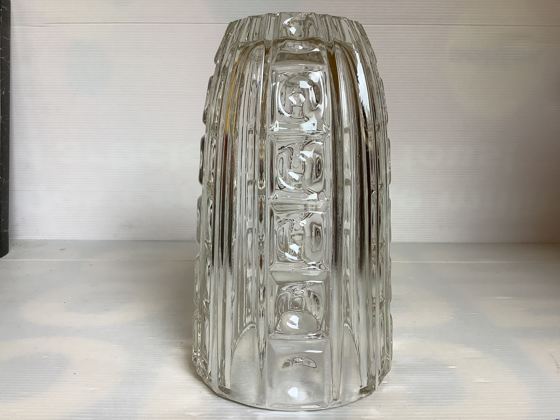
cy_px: 210
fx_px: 502
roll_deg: +0.2
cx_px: 280
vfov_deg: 45.4
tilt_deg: -9.0
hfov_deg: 58.4
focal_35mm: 31
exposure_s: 1/50
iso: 50
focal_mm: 3.3
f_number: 2.4
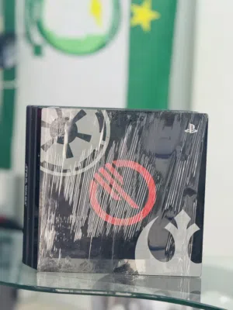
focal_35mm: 120
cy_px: 155
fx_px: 1077
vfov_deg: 16.4
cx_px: 116
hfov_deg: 12.3
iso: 160
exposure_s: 1/100
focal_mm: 15.66
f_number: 2.8
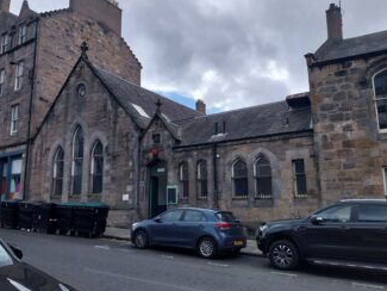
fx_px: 358
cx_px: 185
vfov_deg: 44.2
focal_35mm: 32
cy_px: 140
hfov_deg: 56.8
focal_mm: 4
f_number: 1.8
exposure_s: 1/1076
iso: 25
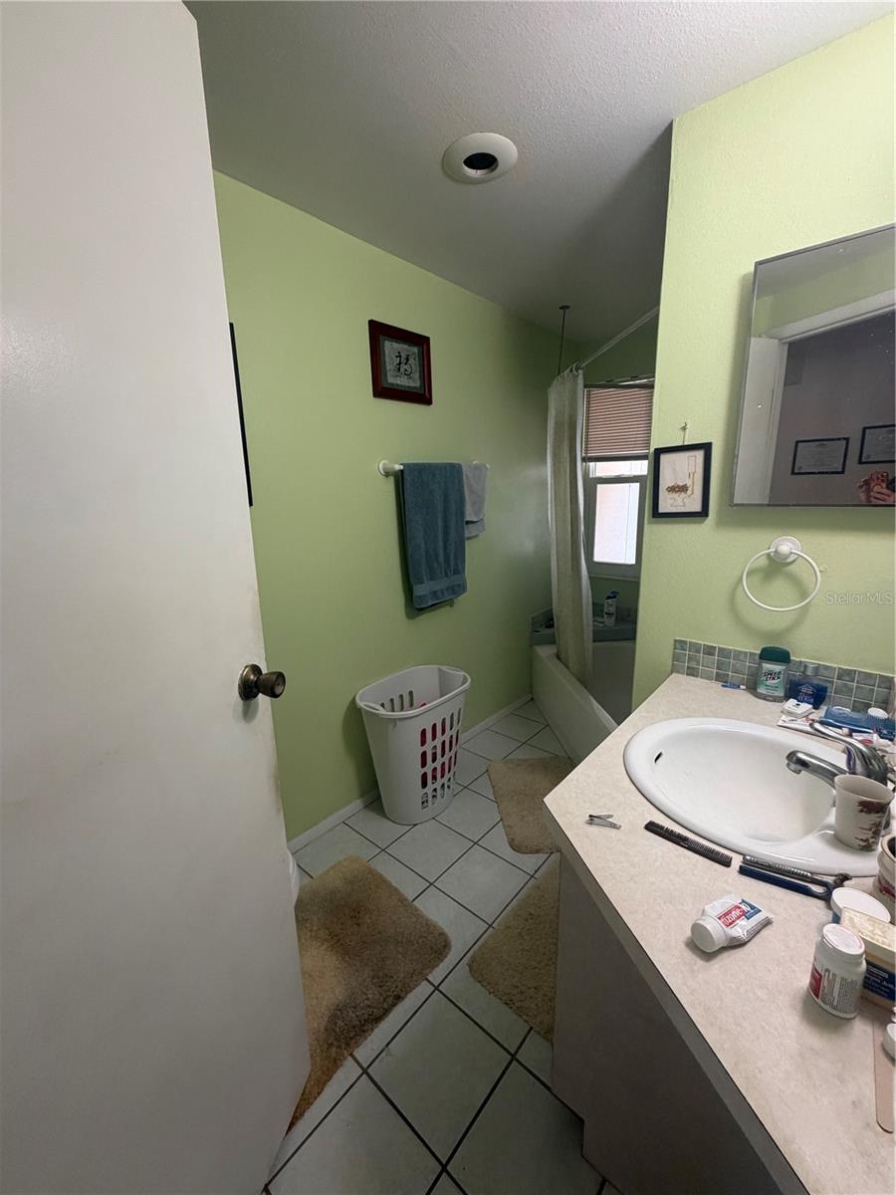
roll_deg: +0.9
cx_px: 448
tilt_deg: -11.9
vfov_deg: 102.1
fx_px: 483
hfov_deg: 85.7
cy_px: 598
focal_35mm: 14
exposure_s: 1/60
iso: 250
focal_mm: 2.22
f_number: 2.2
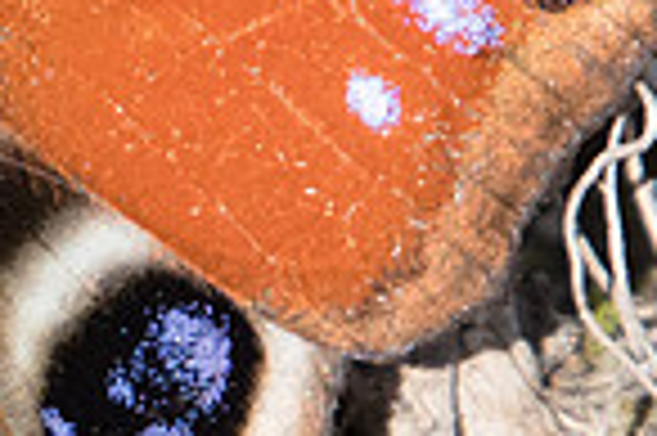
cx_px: -12
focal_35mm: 3599
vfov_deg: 0.4
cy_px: 202
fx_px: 65607
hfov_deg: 0.6
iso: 800
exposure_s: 1/1600
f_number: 6.3
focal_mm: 400
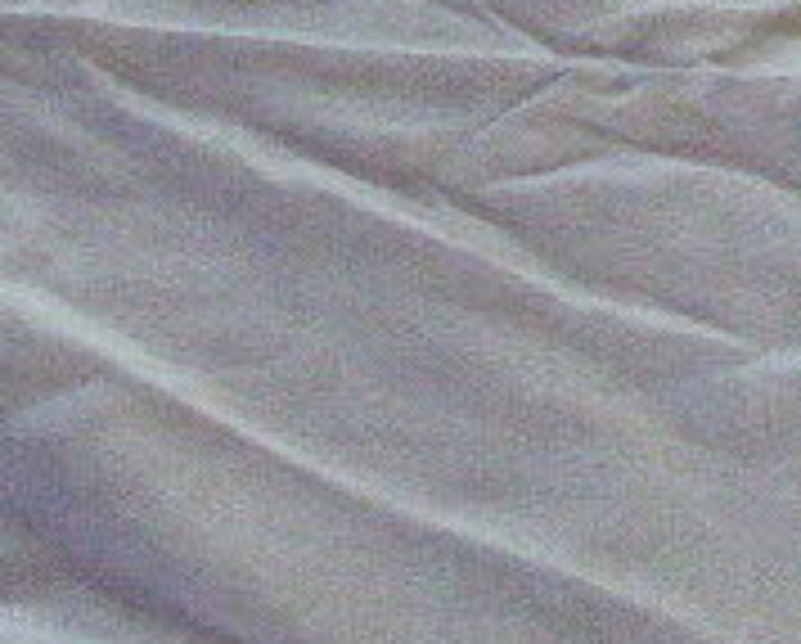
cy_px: 847
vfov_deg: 15.0
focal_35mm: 98
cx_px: 864
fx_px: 2327
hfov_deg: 18.8
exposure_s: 1/80
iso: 1600
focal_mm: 4.8
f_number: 3.4
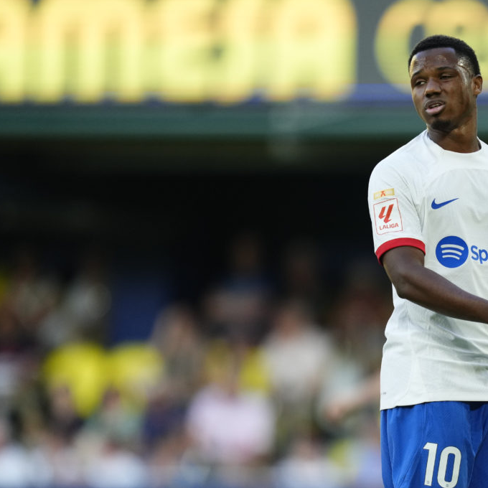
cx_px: 353
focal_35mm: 512
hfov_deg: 3.4
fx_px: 8166
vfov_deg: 3.4
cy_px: 244
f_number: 2.8
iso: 1600
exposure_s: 1/2500
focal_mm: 400
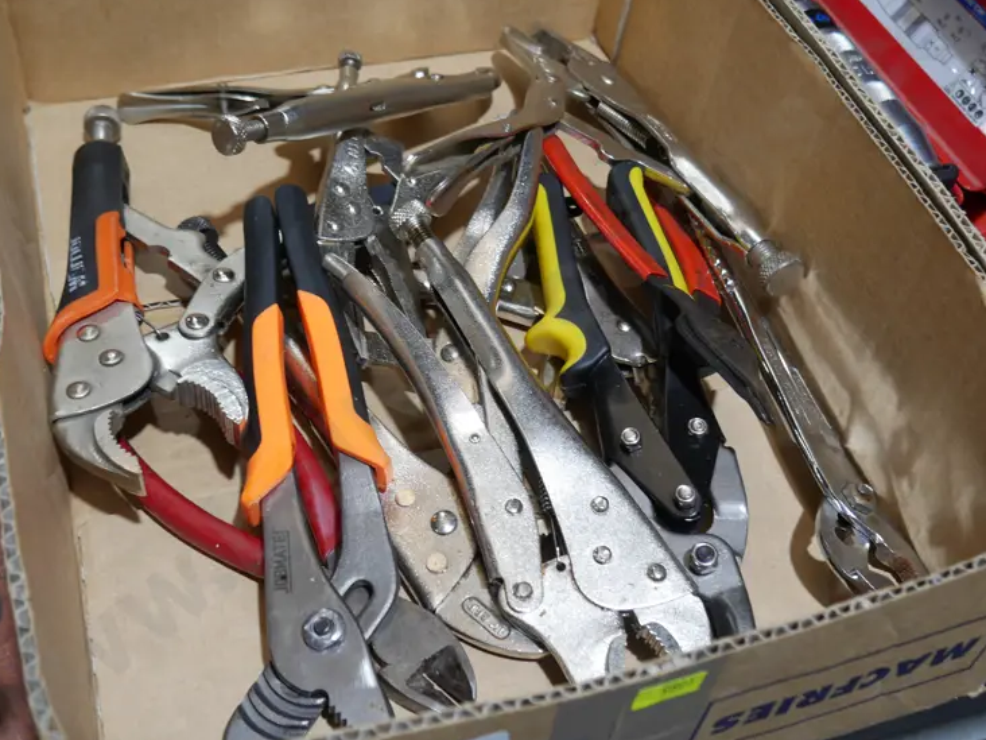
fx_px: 1196
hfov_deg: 44.8
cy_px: 328
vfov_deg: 34.3
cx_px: 528
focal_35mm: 42
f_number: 3.6
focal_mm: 15
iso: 250
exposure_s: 1/60
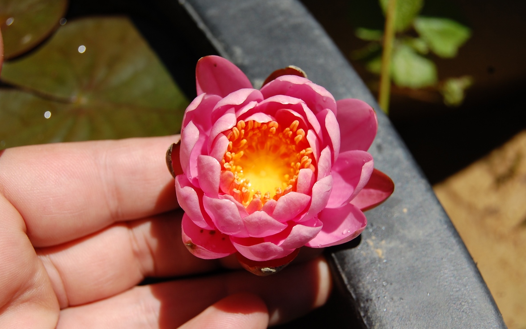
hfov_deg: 38.2
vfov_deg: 24.4
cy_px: 177
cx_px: 267
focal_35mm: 53
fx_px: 760
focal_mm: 34
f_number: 8
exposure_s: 1/640
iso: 200
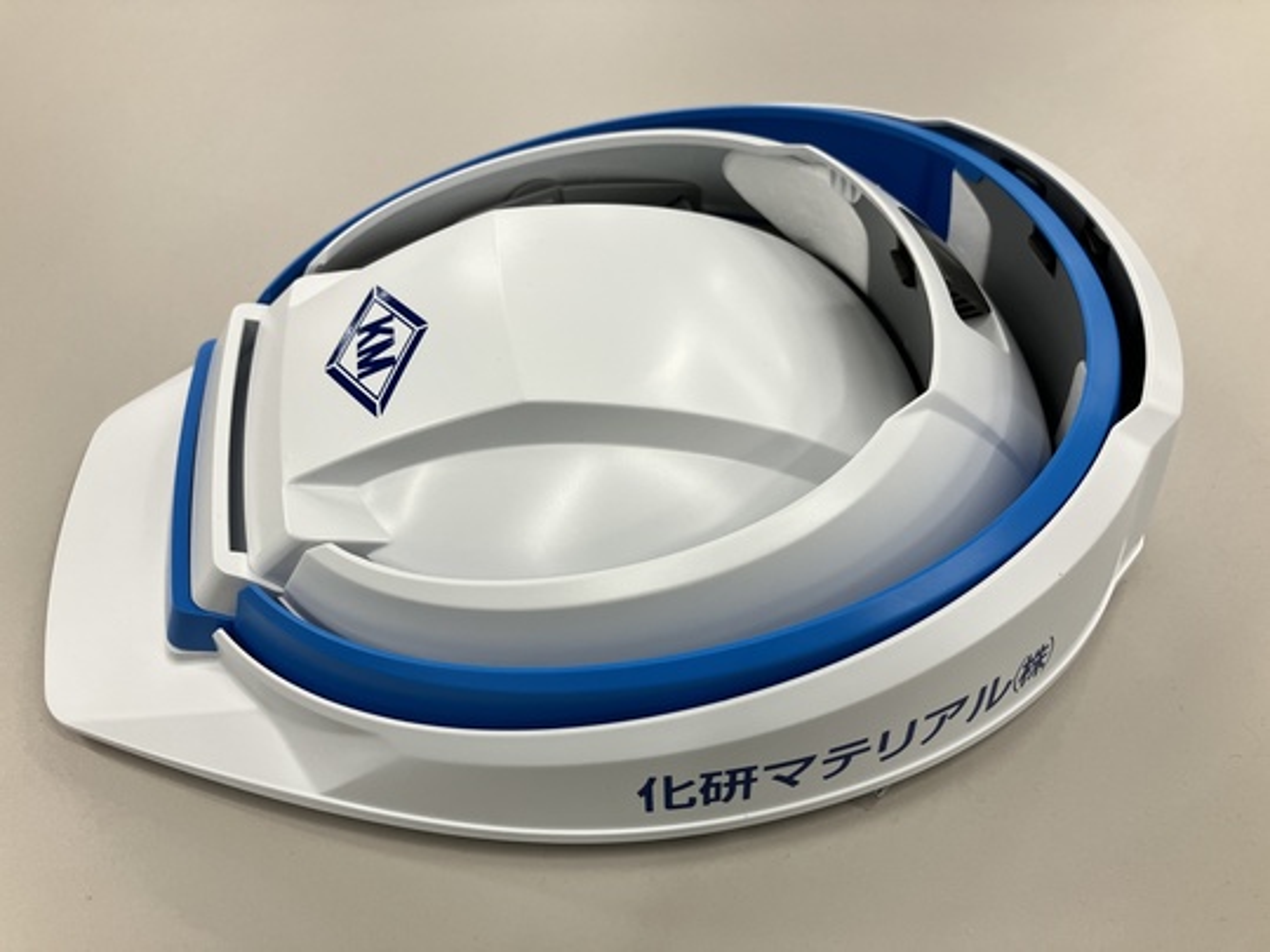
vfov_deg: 49.7
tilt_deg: -50.6
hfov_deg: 63.4
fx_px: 1027
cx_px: 635
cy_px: 476
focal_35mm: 28
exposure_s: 1/100
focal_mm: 3.99
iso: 40
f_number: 1.8
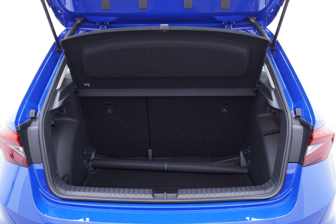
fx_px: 336
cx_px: 168
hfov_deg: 53.1
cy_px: 112
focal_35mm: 36
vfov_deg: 36.9
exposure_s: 1/40
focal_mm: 24
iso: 320
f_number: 2.8
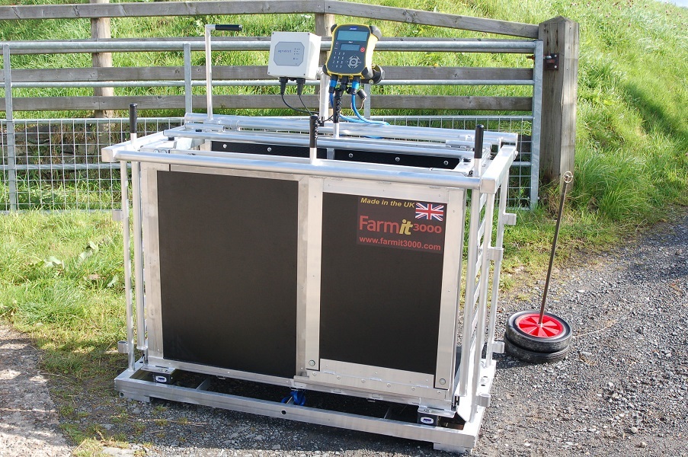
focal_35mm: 42
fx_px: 802
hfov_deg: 46.4
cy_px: 228
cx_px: 344
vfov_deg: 31.8
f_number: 7.1
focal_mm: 28
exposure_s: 1/200
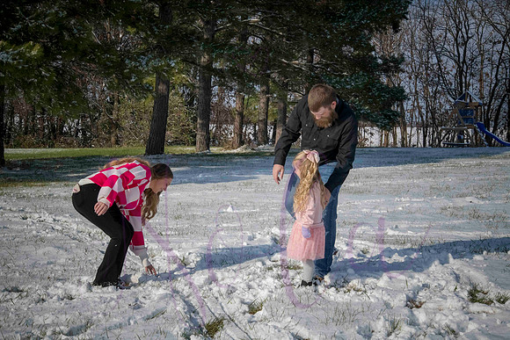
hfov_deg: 34.5
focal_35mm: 58
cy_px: 170
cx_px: 255
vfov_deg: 23.4
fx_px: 822
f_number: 20
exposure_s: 1/800
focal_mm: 58
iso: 800
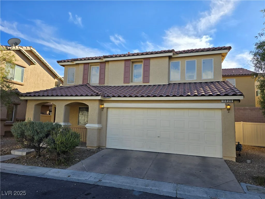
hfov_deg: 73.9
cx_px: 132
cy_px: 100
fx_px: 176
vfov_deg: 58.9
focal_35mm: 23
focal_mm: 6.3
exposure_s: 1/645
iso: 12
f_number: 1.7
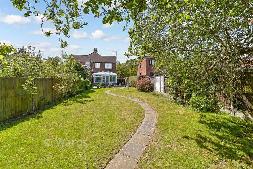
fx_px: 105
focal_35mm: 15
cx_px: 126
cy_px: 84
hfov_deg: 100.4
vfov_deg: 77.4
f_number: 8
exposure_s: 1/200
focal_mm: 10
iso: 160
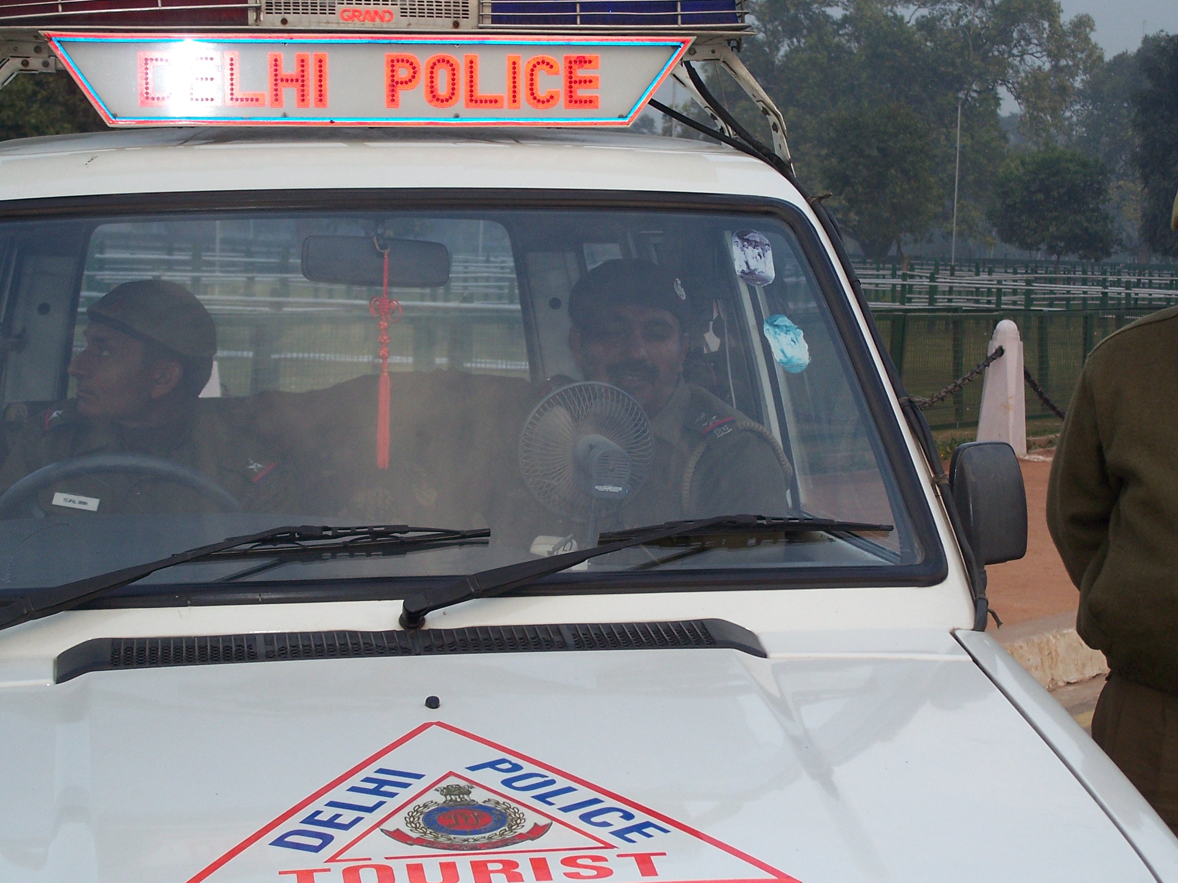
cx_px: 635
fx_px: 2722
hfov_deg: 24.4
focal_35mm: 80
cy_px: 447
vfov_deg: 18.4
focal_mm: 12.6
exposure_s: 1/100
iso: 125
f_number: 3.2
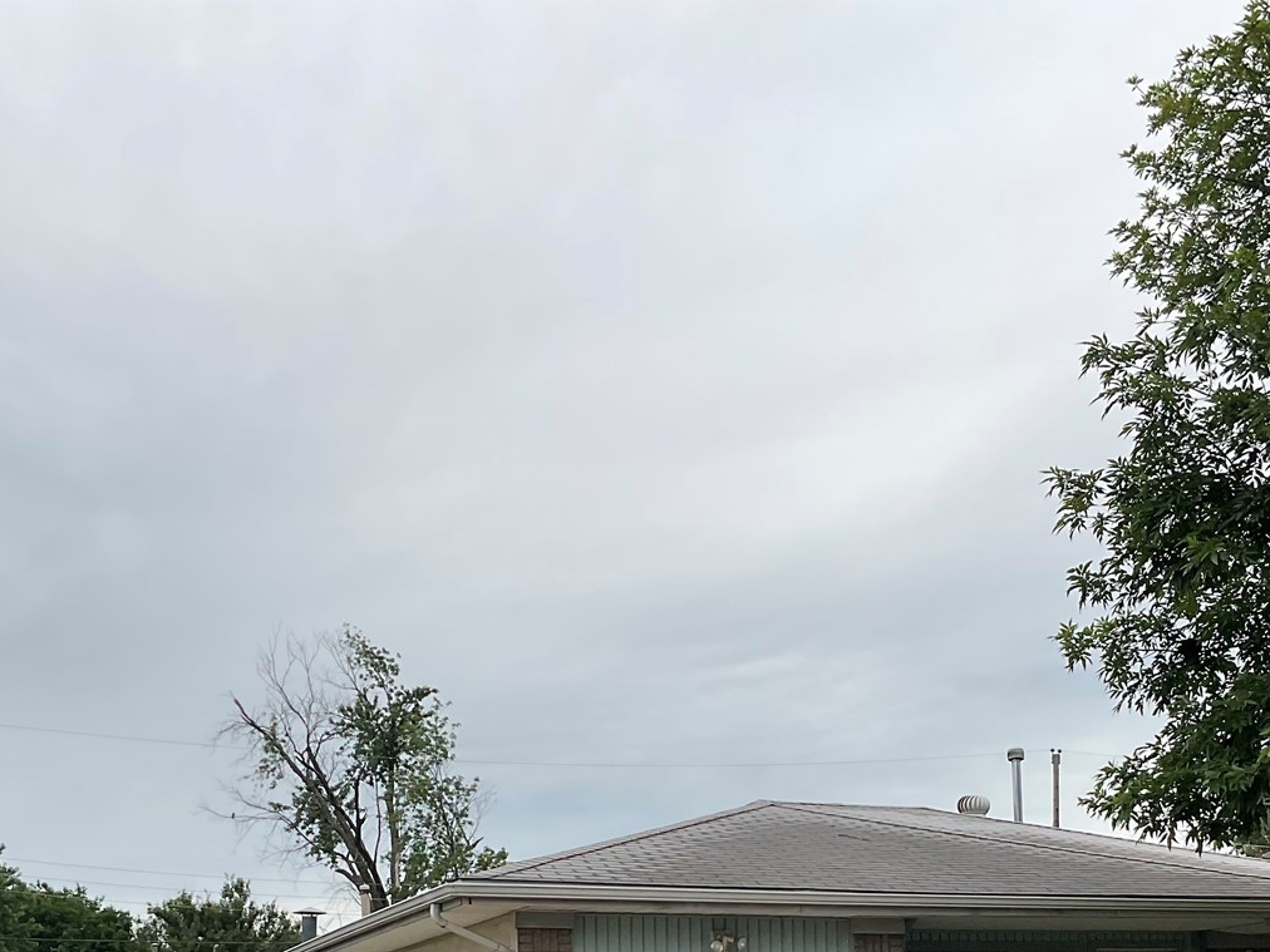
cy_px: 899
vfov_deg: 25.5
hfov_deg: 34.8
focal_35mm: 55
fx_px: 2018
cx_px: 787
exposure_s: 1/1786
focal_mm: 3
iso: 16
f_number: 1.8
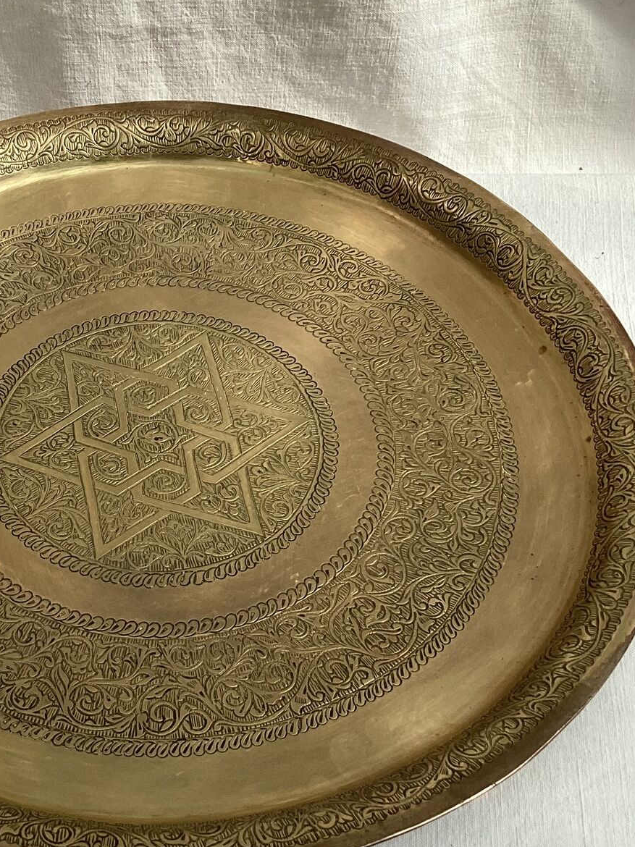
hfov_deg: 27.0
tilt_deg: -54.0
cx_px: 131
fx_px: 1297
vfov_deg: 36.0
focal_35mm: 53
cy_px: 520
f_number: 2.4
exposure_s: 1/721
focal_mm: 3.3
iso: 25
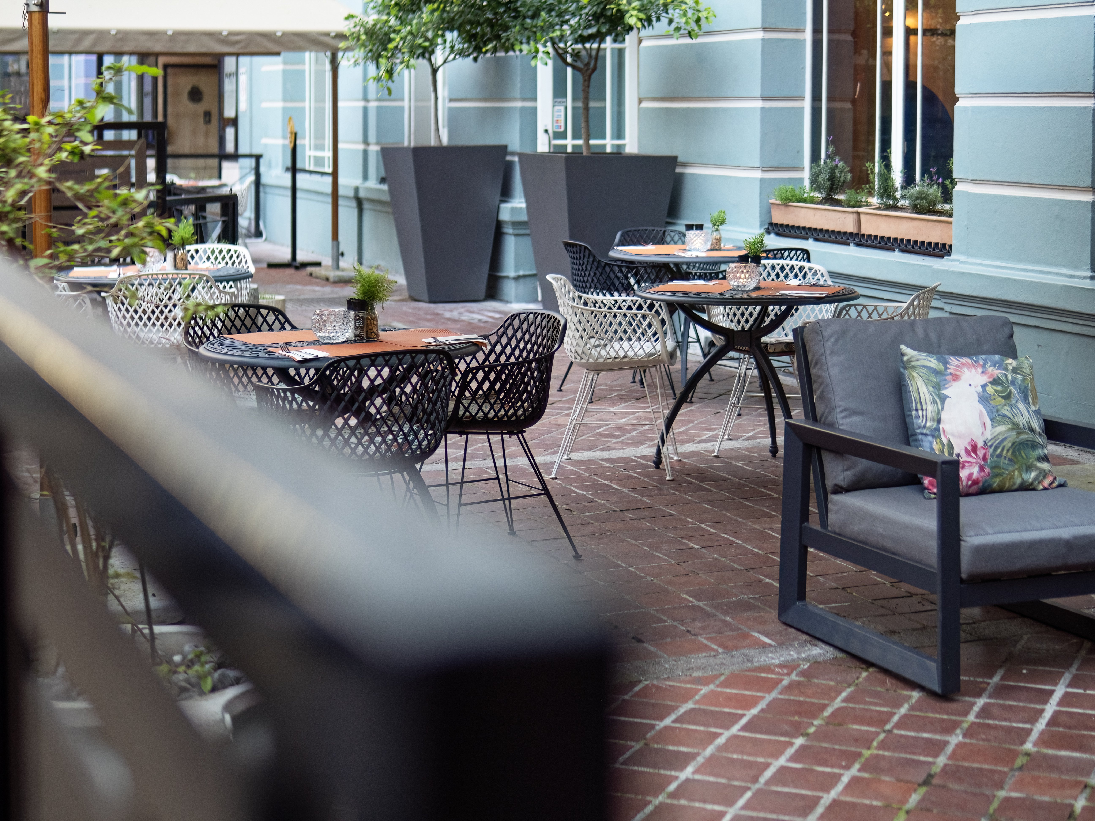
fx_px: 1898
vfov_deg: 24.4
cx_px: 548
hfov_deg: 32.2
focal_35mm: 60
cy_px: 410
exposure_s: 1/80
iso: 200
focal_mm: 30
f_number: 1.6
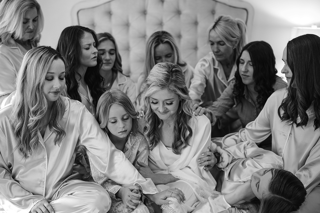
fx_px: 444
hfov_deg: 39.6
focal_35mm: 50
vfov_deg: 27.0
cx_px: 160
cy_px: 106
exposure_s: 1/125
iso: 1600
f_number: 2.5
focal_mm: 50
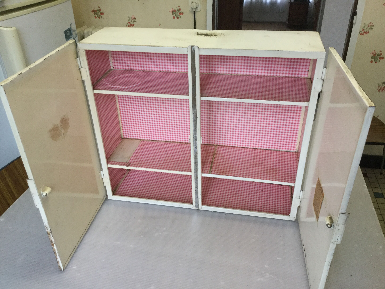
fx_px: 345
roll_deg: -0.2
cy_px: 144
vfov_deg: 45.4
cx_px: 192
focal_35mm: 31
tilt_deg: -30.6
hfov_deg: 58.4
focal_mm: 3.3
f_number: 2.4
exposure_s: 1/33
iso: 100
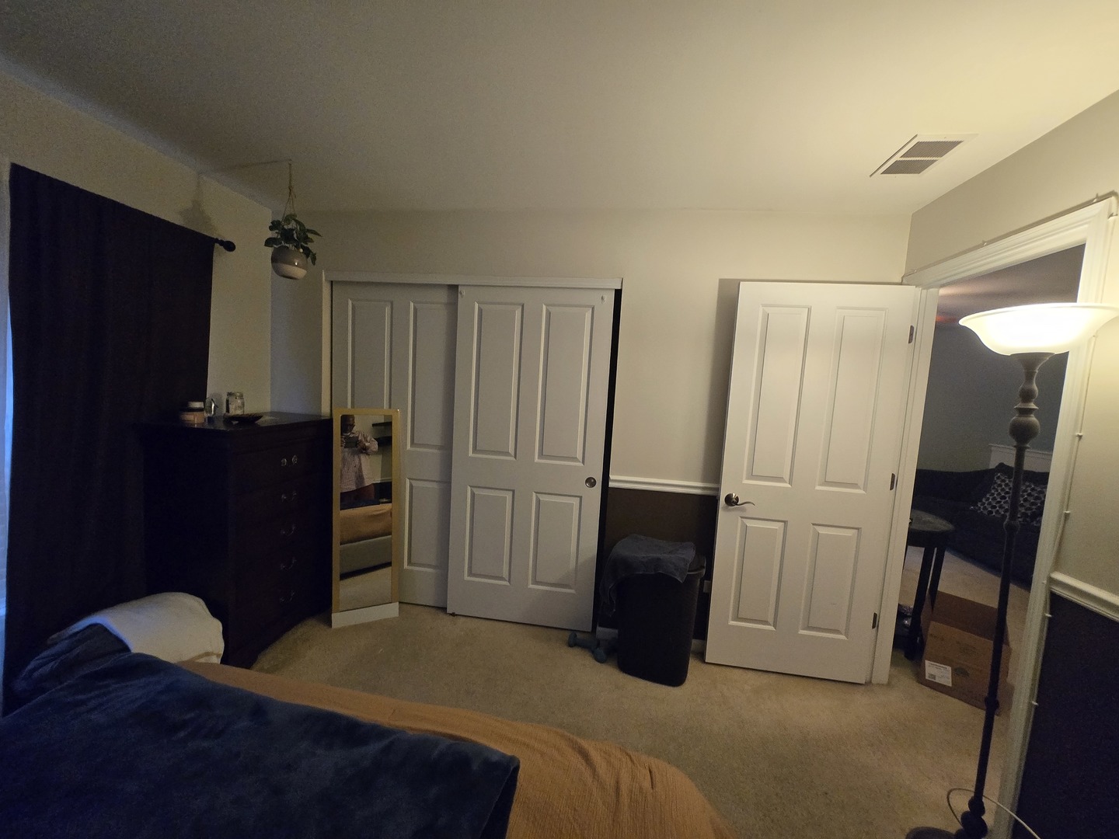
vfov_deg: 89.9
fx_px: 420
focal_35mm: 13
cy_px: 420
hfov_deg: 106.2
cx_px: 560
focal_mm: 1.7
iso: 500
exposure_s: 1/60
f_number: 2.2
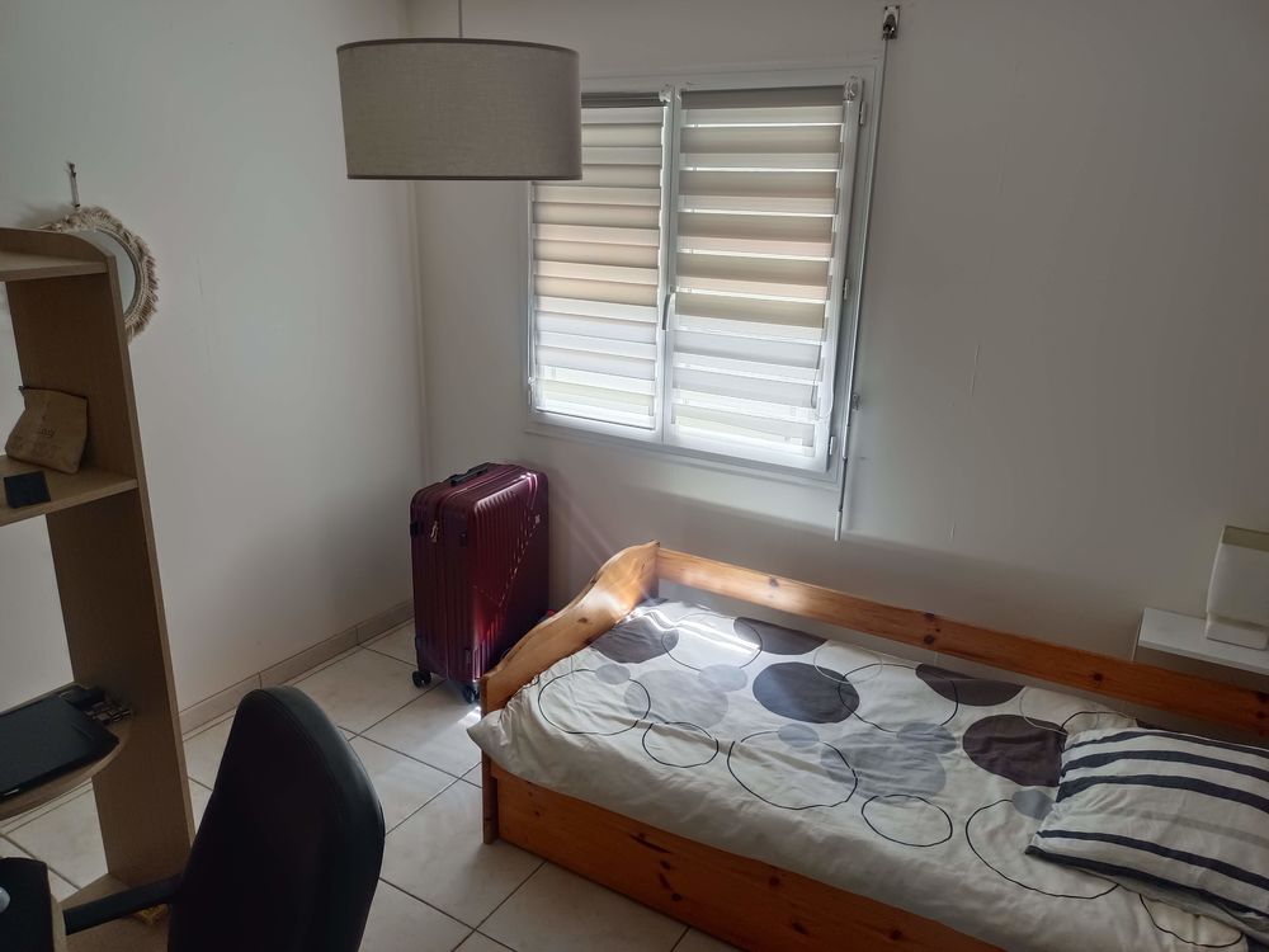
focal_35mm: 25
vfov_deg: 54.9
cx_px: 634
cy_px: 476
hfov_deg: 69.4
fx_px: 916
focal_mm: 4.71
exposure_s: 1/50
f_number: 1.79
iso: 560
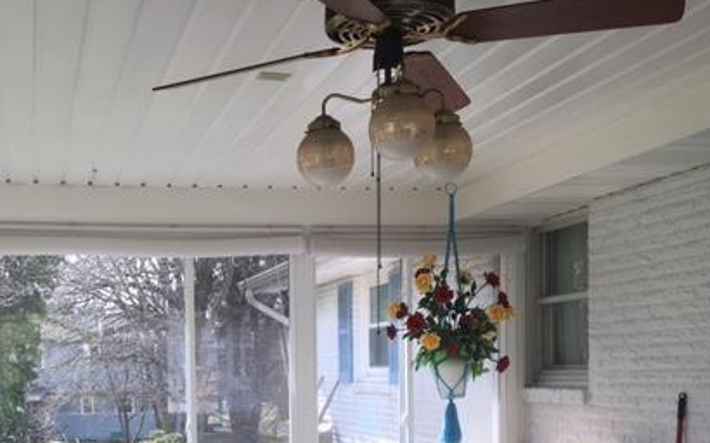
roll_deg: +1.6
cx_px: 208
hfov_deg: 41.0
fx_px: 929
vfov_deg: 25.9
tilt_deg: -1.3
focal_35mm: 48
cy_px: 405
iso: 25
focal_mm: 4.15
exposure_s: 1/300
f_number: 2.2
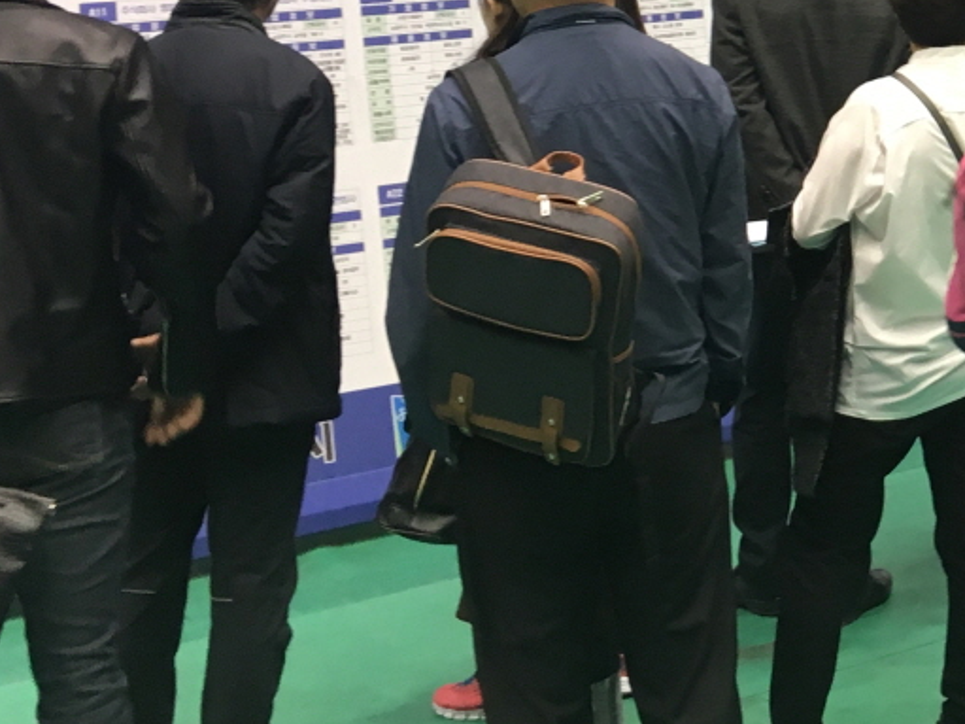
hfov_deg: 20.6
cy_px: -226
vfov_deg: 16.1
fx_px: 2425
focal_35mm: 87
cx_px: 1244
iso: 50
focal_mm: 4.15
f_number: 2.2
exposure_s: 1/30
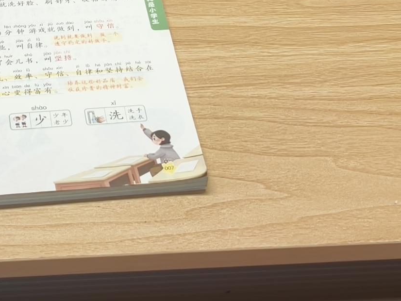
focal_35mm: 114
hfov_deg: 17.1
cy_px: -196
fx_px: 1321
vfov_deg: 12.2
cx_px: 84
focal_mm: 5.6
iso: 139
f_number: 1.57
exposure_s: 1/101
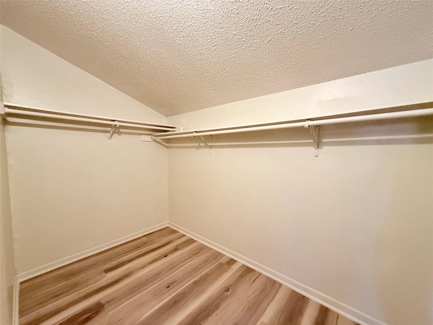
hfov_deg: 102.1
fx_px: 175
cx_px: 216
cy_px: 162
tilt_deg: -3.6
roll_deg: -0.5
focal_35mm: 14
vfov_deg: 85.7
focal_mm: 2.22
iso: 800
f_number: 2.2
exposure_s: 1/60
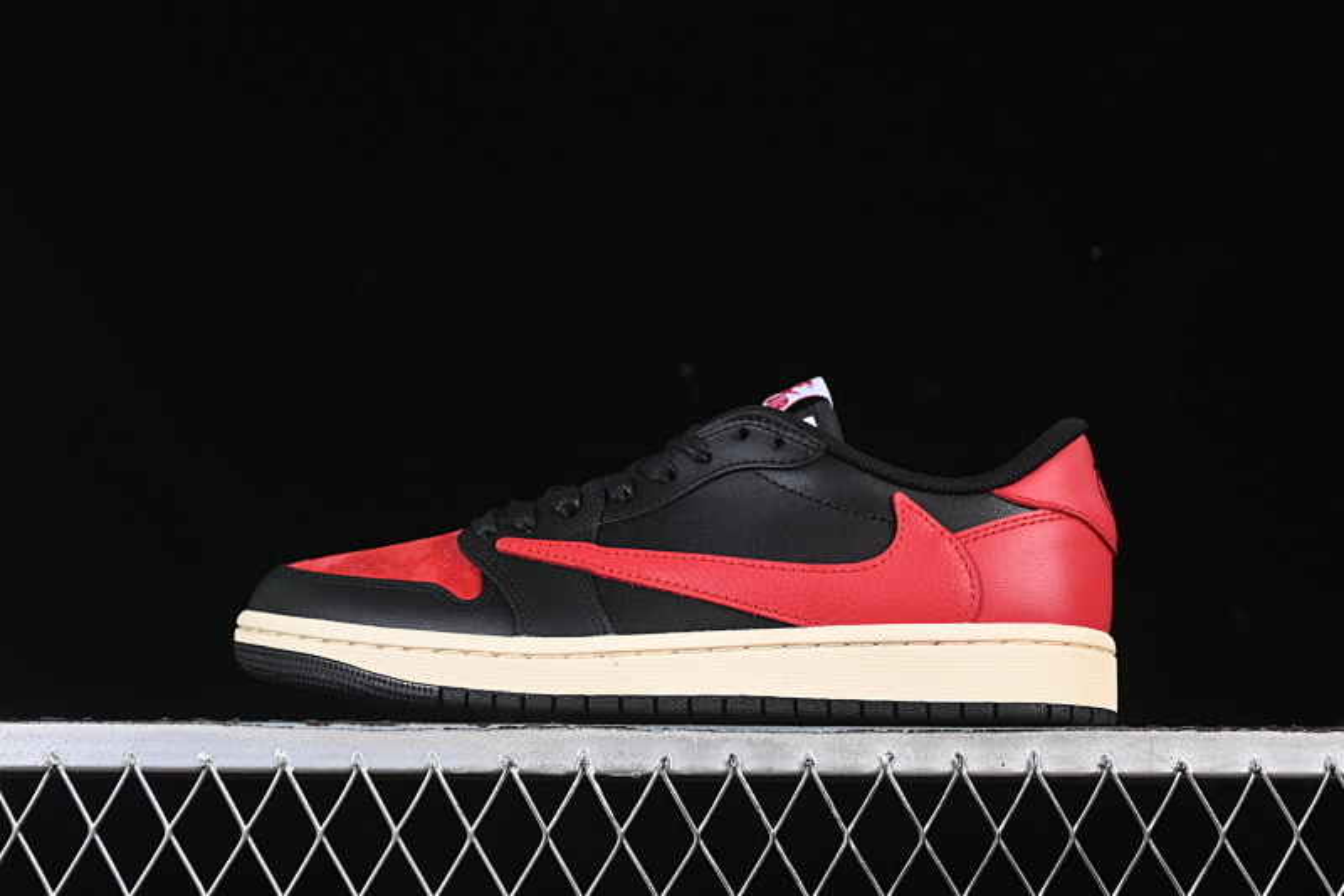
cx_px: 672
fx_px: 2799
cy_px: 448
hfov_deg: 27.0
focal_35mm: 75
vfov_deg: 18.2
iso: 160
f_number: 6.3
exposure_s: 1/60
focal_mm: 50
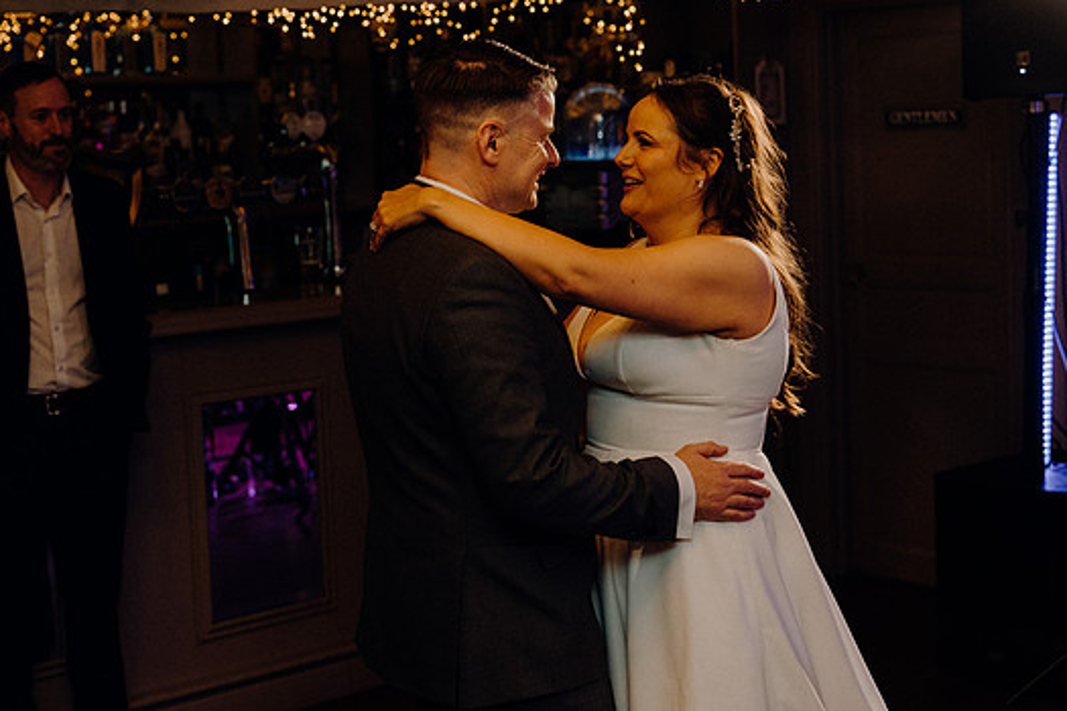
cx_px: 553
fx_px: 1867
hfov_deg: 31.9
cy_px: 324
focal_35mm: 63
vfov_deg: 21.6
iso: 2500
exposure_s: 1/160
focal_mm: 57
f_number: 3.5
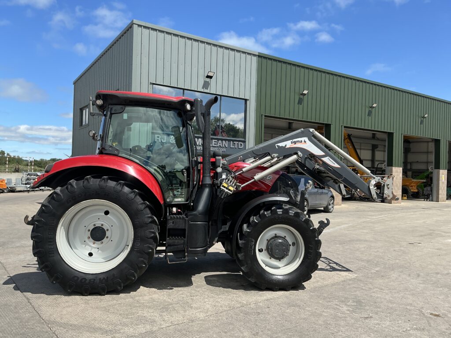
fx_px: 365
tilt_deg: +0.4
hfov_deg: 63.4
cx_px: 226
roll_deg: -2.2
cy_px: 169
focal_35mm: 28
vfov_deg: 49.7
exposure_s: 1/1626
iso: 25
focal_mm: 3
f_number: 1.8
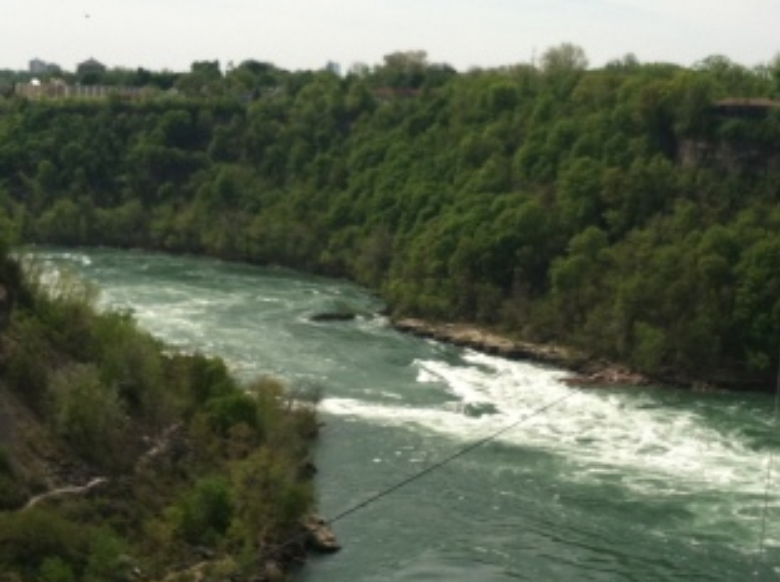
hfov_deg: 27.0
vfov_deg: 20.4
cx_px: 461
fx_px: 1619
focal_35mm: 72
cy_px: 286
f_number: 2.8
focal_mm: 3.85
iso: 80
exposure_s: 1/1250
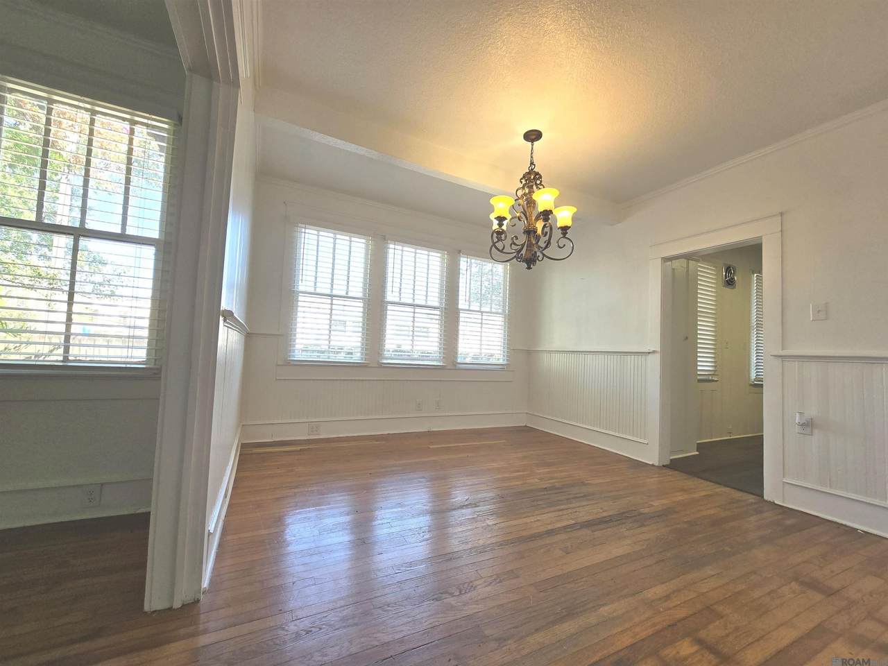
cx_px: 444
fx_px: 333
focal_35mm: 13
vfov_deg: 89.9
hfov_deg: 106.2
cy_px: 333
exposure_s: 1/145
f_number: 2.2
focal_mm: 2.2
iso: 50
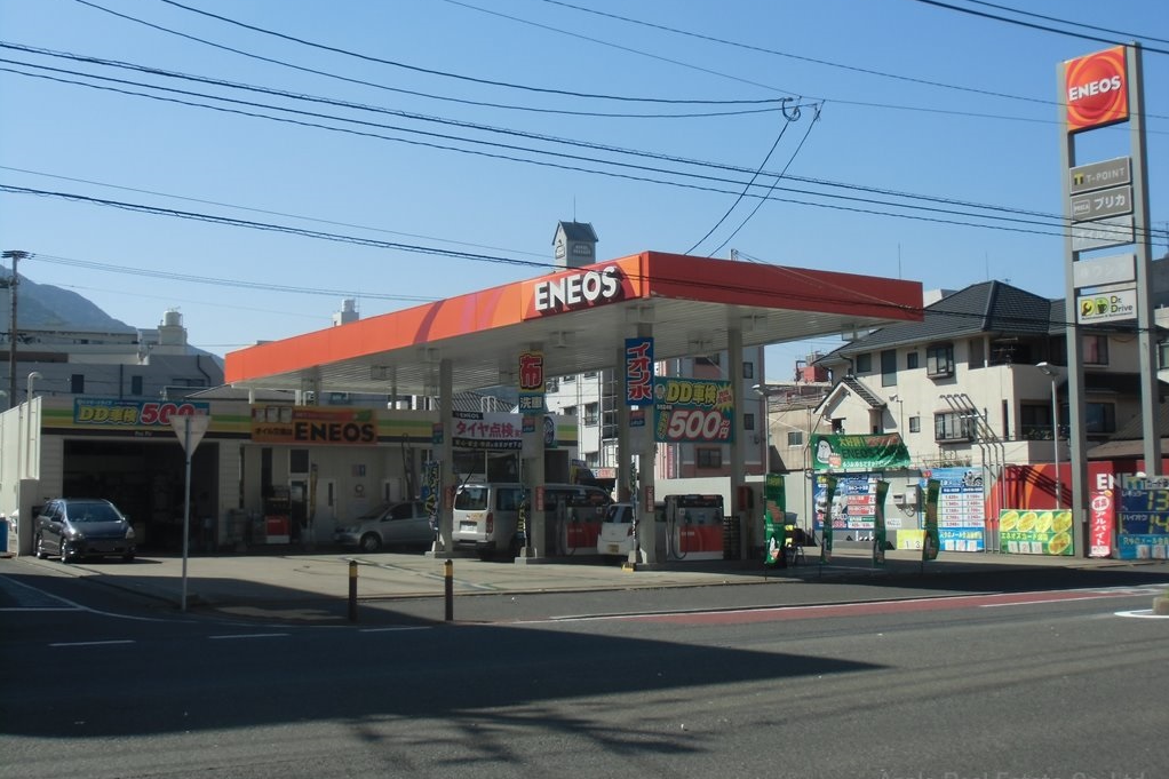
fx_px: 1591
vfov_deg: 27.5
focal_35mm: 49
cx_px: 584
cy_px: 367
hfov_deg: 40.3
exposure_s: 1/500
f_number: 4.2
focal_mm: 8.29
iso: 64
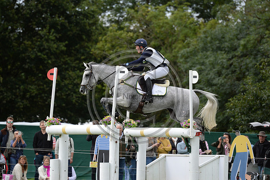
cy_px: 90
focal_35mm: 400
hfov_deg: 5.2
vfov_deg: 3.4
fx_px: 2998
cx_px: 135
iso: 1000
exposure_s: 1/1000
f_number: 7.1
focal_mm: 400
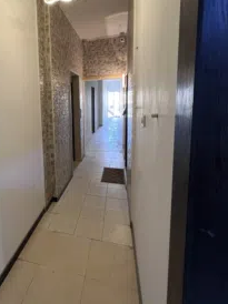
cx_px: 62
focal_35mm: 19
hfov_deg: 65.2
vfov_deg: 83.7
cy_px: 122
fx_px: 167
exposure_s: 1/100
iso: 250
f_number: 1.8
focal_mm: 1.57
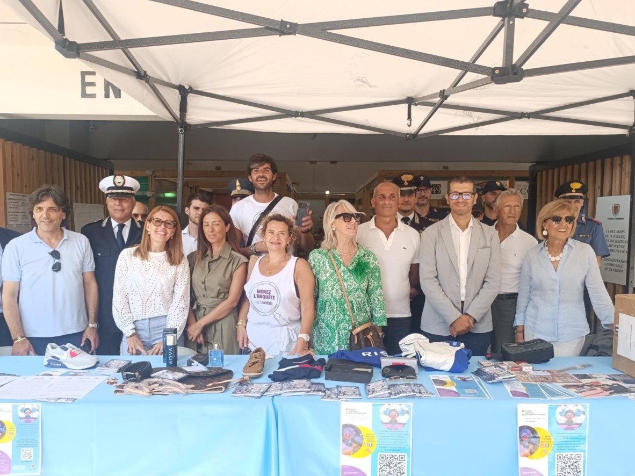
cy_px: 257
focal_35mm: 26
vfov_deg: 53.0
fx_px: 477
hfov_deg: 67.3
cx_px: 320
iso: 50
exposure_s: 1/113
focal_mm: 6.14
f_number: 1.65
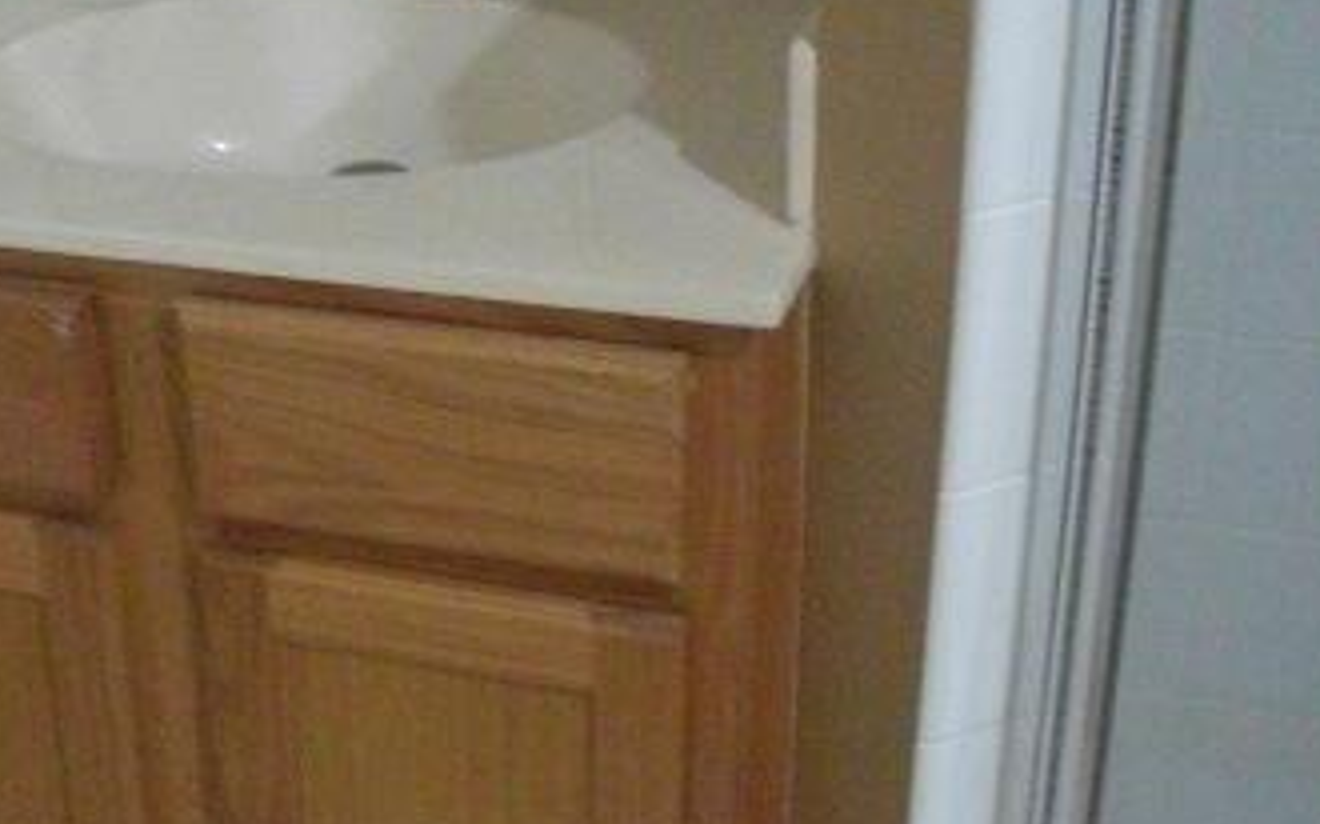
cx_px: 224
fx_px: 2661
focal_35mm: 74
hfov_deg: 27.2
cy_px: 396
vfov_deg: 17.6
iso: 800
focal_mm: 6.3
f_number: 2.8
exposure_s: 1/30
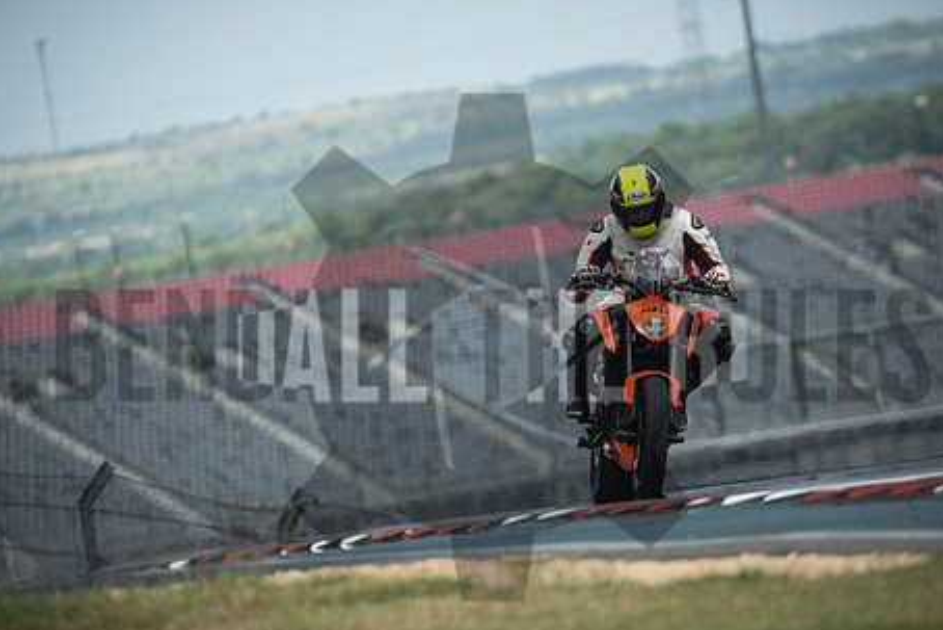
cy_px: 348
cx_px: 492
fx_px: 20070
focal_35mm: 766
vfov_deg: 1.8
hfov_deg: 2.7
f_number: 5.6
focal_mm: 400
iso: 1600
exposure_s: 1/2500
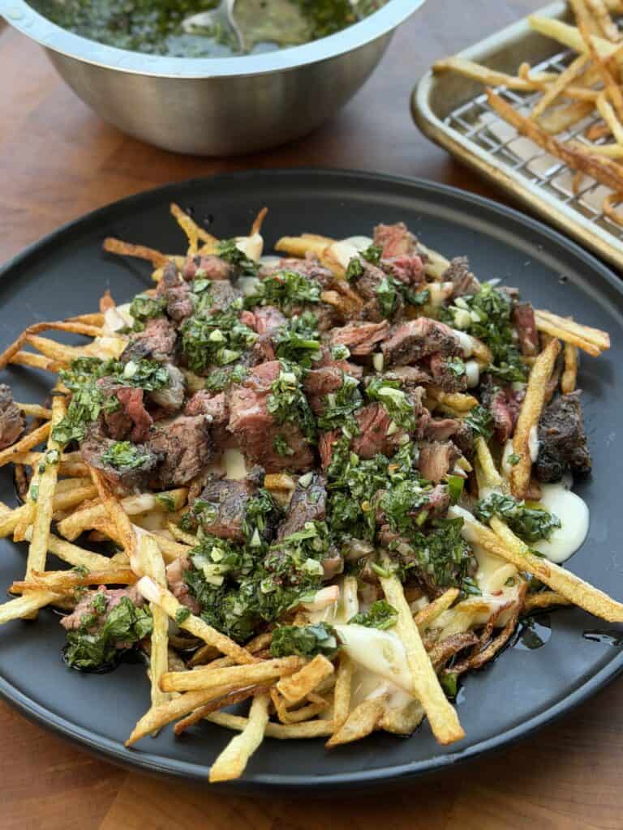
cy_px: 415
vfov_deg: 39.7
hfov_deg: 30.3
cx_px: 312
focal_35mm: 48
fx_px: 1152
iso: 100
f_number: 1.78
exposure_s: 1/523
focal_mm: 6.76
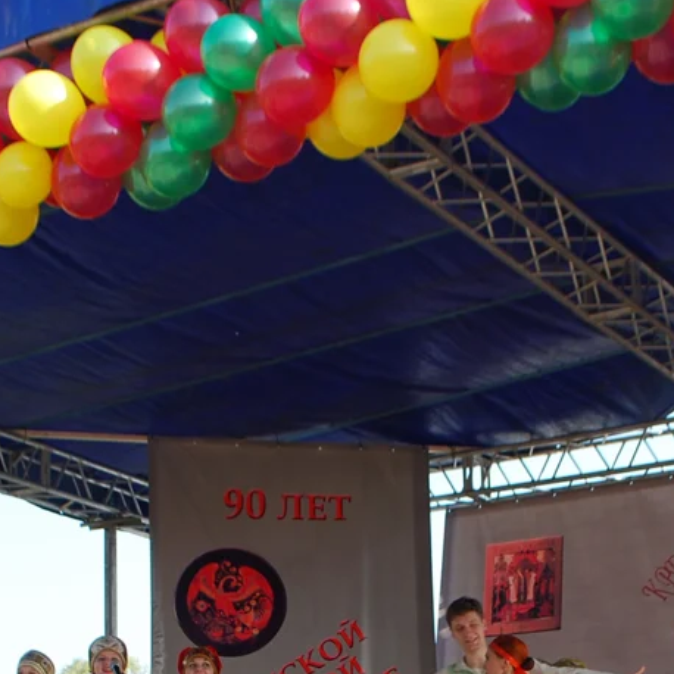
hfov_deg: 20.1
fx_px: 1894
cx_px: 418
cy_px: 653
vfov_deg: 19.7
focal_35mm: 86
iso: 100
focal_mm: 22
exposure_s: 1/125
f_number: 5.6
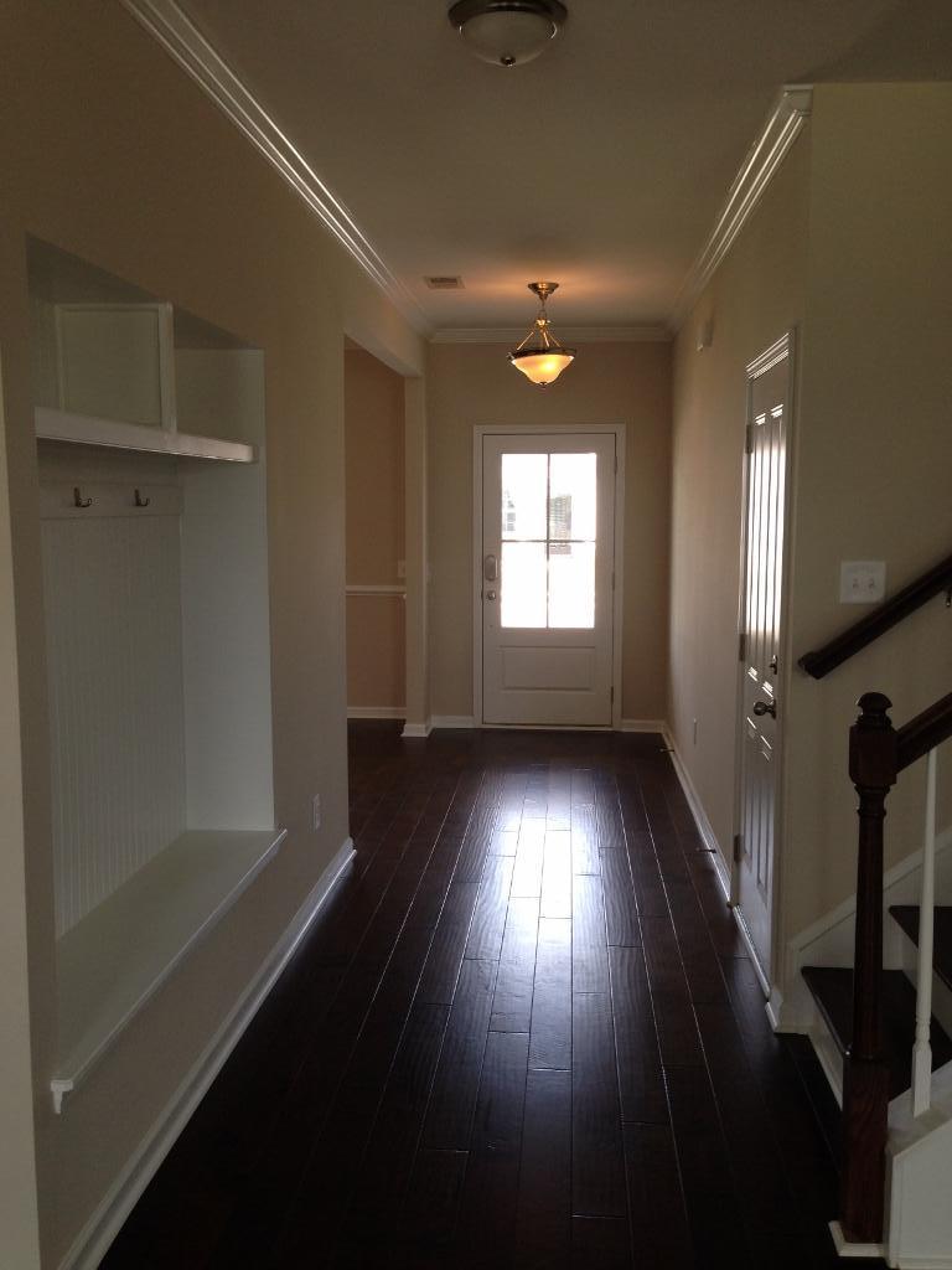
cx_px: 476
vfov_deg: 55.4
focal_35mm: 33
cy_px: 635
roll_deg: -1.1
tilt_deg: -5.1
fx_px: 1210
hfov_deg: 42.9
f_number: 2.4
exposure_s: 1/60
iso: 64
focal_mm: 4.12
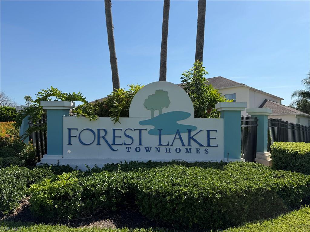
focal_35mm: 24
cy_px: 116
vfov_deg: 56.8
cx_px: 155
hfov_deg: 71.6
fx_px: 215
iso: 80
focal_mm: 6.76
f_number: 1.78
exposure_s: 1/5714
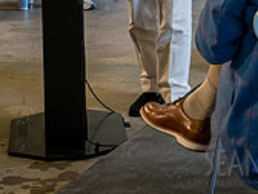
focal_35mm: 171
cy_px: -121
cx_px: 299
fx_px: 1274
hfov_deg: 11.4
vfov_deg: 8.4
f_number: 4.5
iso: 4000
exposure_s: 1/320
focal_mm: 48
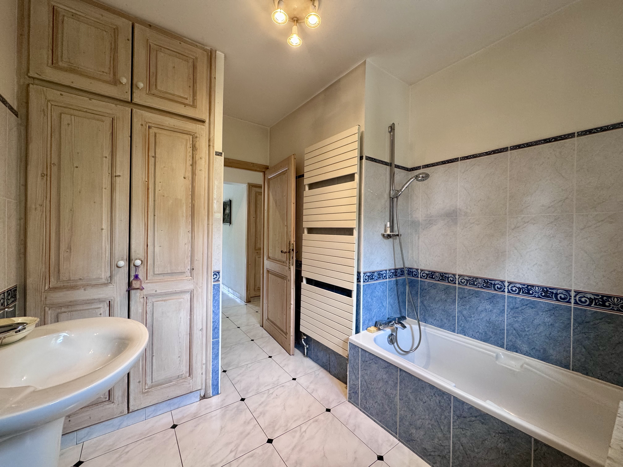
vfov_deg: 85.7
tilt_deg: -0.3
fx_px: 252
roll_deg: -0.6
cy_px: 234
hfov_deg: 102.1
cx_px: 312
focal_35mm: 14
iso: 160
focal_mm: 2.22
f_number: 2.2
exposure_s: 1/50
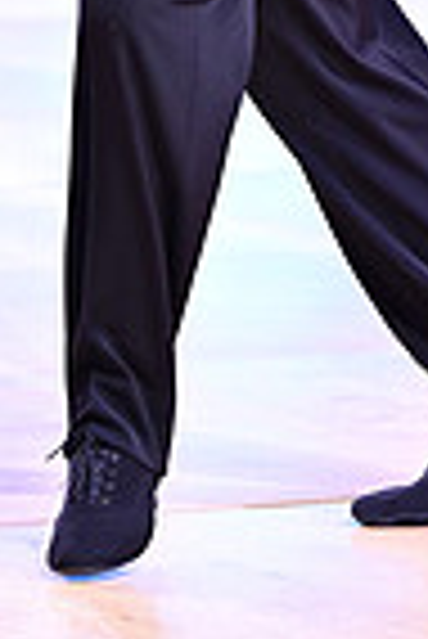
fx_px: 6689
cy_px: -243
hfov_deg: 3.7
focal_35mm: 376
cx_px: -149
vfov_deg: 5.4
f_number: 2.8
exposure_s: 1/250
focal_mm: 92
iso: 1600
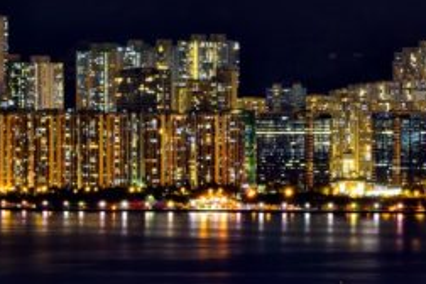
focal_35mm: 209
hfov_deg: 9.8
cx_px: 421
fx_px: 2476
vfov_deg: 6.6
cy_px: 57
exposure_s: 25
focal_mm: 55
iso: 180
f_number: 11
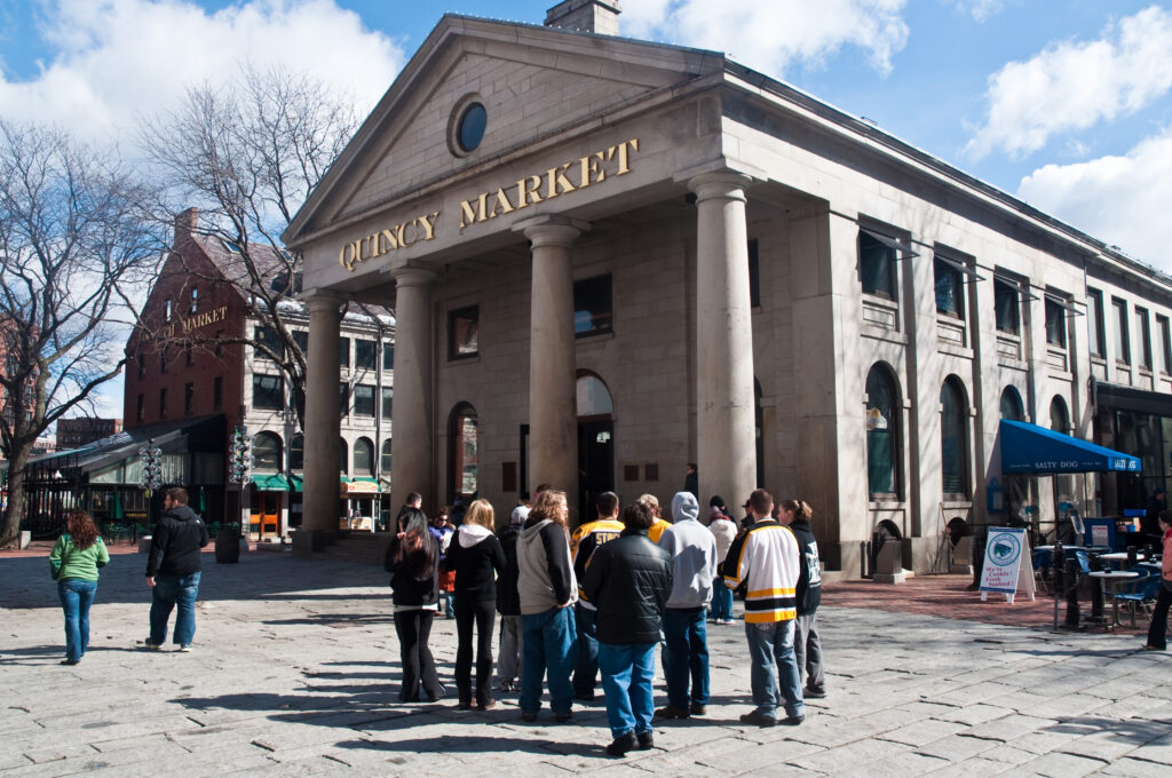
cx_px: 586
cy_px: 389
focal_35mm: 27
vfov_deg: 47.8
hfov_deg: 67.4
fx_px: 878
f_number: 9
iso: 200
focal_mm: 18
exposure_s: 1/320
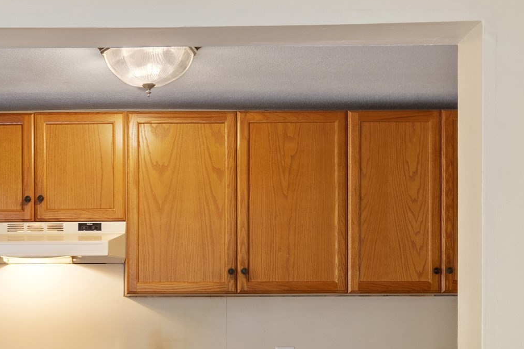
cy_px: 331
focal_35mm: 61
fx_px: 888
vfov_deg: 21.6
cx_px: 86
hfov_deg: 31.8
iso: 400
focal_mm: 20
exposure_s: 1.6
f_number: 7.1
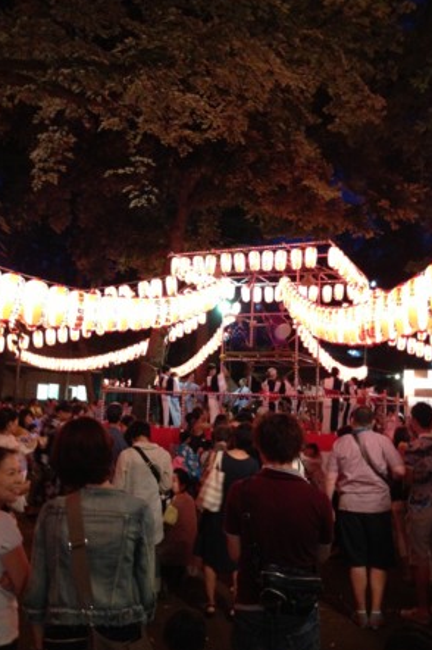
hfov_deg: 37.8
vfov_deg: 54.5
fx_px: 631
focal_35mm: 35
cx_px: 240
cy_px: 321
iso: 400
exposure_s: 1/15
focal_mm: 4.13
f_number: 2.4
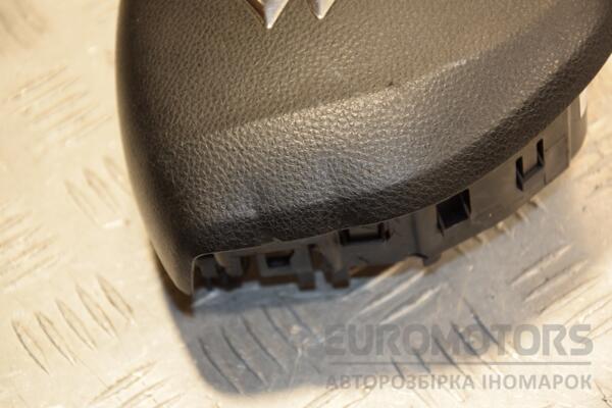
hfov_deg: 17.1
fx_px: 2040
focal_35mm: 120
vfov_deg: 11.4
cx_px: 306
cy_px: 204
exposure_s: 1/100
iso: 800
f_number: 5.3
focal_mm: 80
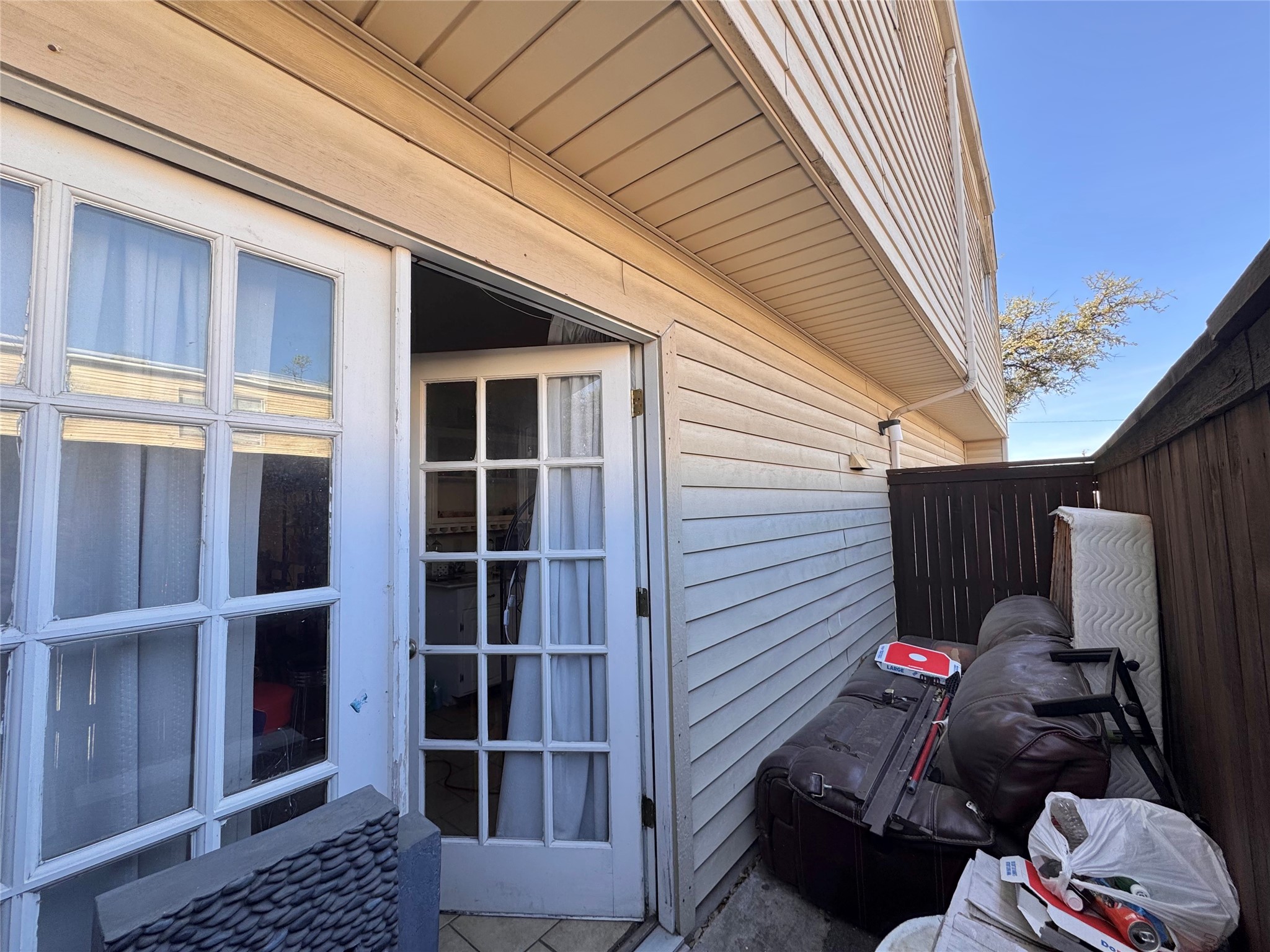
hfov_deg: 102.1
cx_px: 635
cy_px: 476
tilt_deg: +3.1
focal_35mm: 14
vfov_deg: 85.7
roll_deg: +1.7
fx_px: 514
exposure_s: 1/243
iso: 40
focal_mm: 2.22
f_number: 2.2
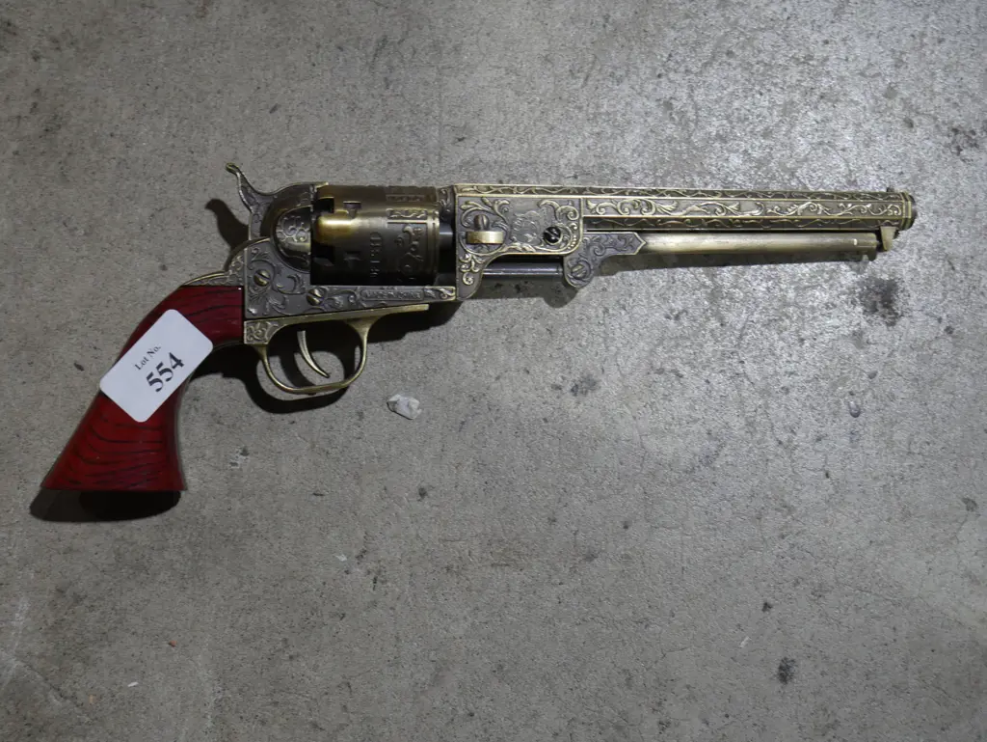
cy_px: 371
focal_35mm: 48
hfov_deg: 39.6
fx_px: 1369
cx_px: 494
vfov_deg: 30.3
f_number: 5.6
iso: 400
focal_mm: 24
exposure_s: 1/60
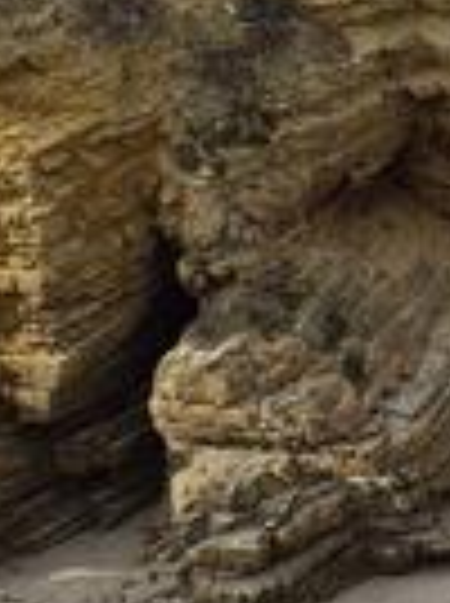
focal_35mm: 103
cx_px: 990
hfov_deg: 12.2
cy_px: 99
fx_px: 1791
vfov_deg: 18.9
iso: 80
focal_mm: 5.4
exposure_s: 1/5792
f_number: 1.8
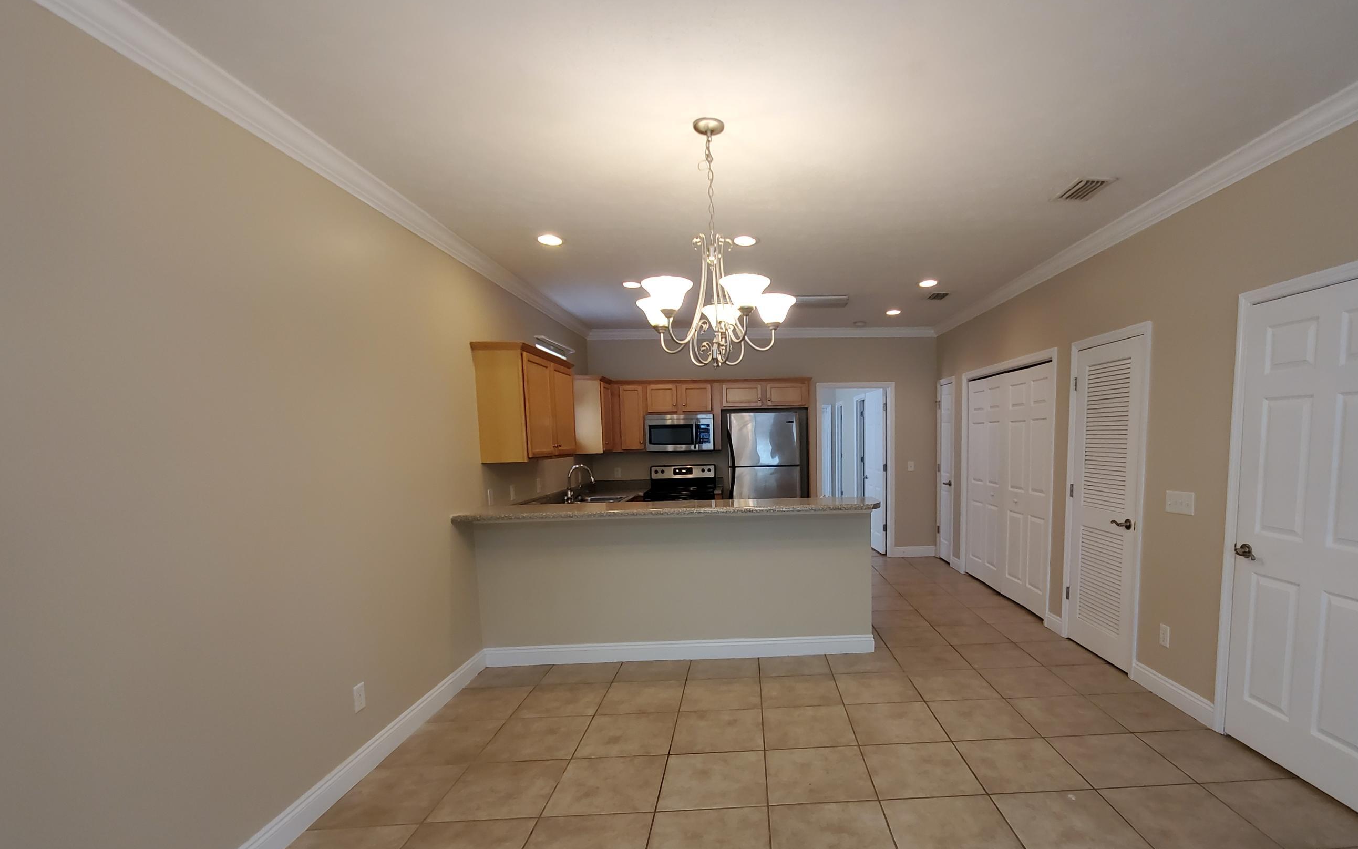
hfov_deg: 97.1
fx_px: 592
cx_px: 779
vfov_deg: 70.8
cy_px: 494
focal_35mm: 16
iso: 200
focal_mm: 1.8
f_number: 2.2
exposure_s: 1/60
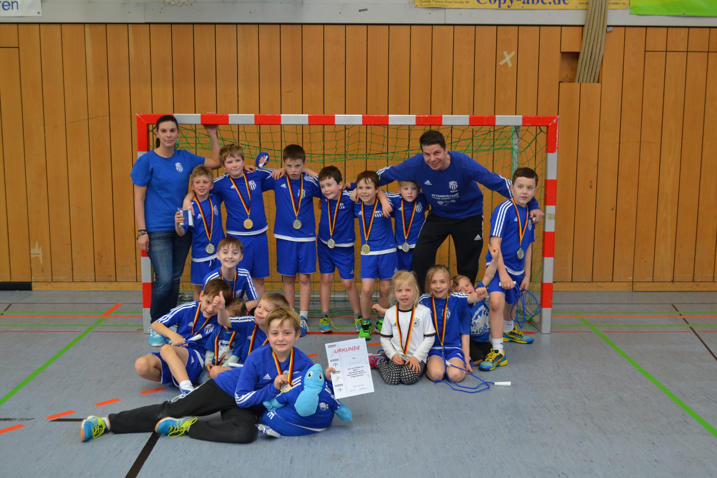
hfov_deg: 46.4
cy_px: 239
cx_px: 358
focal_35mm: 42
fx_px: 836
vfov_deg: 31.9
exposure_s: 1/60
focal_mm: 28
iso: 400
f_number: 4.5
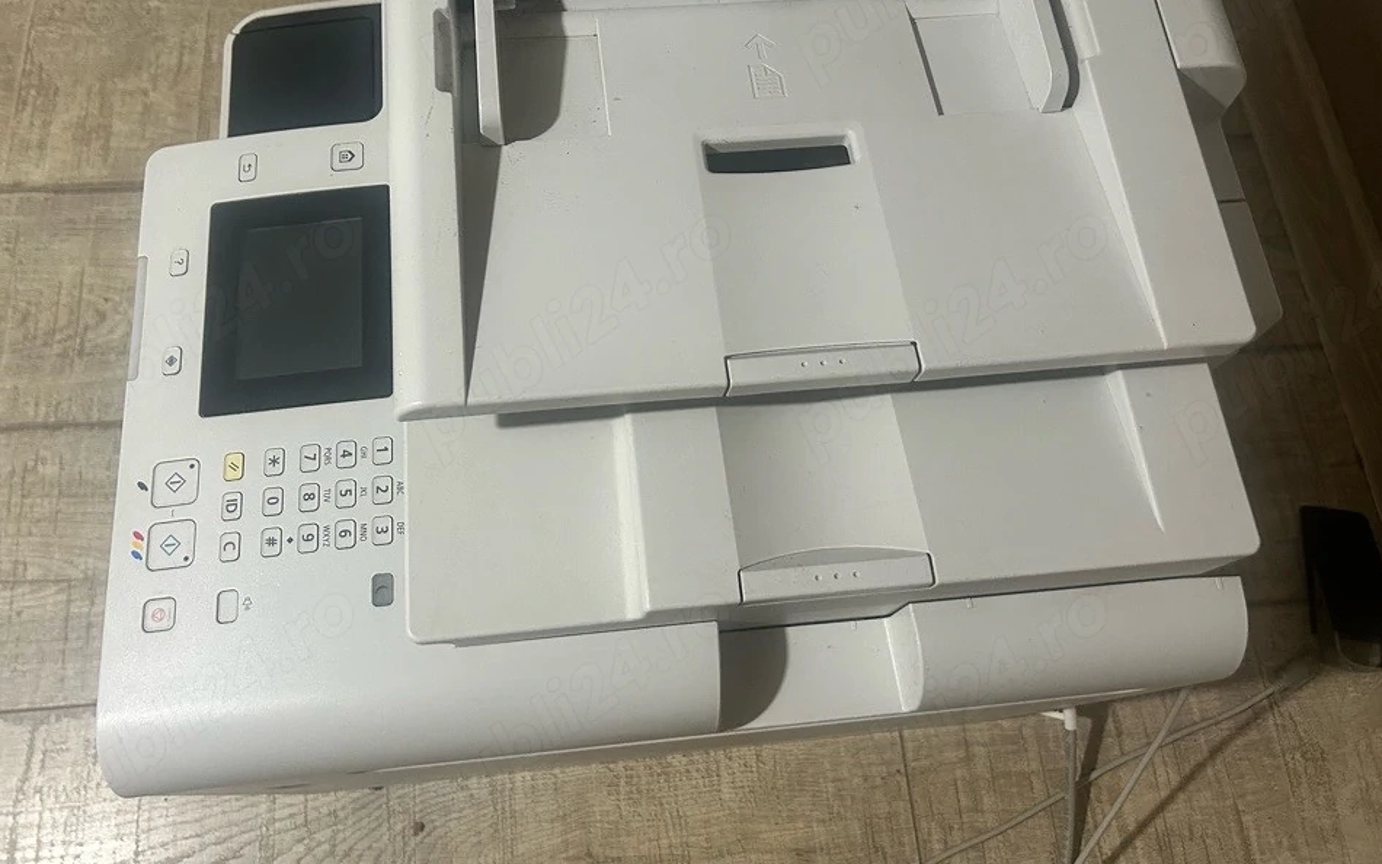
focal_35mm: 29
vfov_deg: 42.9
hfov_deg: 64.6
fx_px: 1092
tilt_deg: -66.4
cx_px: 671
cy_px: 342
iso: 200
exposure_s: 1/60
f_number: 1.5
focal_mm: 5.7
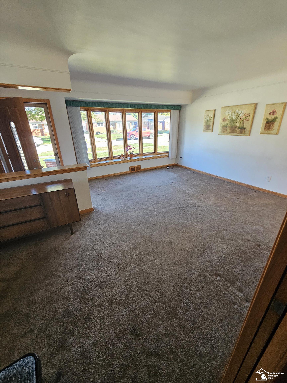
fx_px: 144
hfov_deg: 89.9
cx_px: 144
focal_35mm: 13
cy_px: 192
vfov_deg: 106.2
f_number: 2.2
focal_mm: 2.2
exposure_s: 1/60
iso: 80
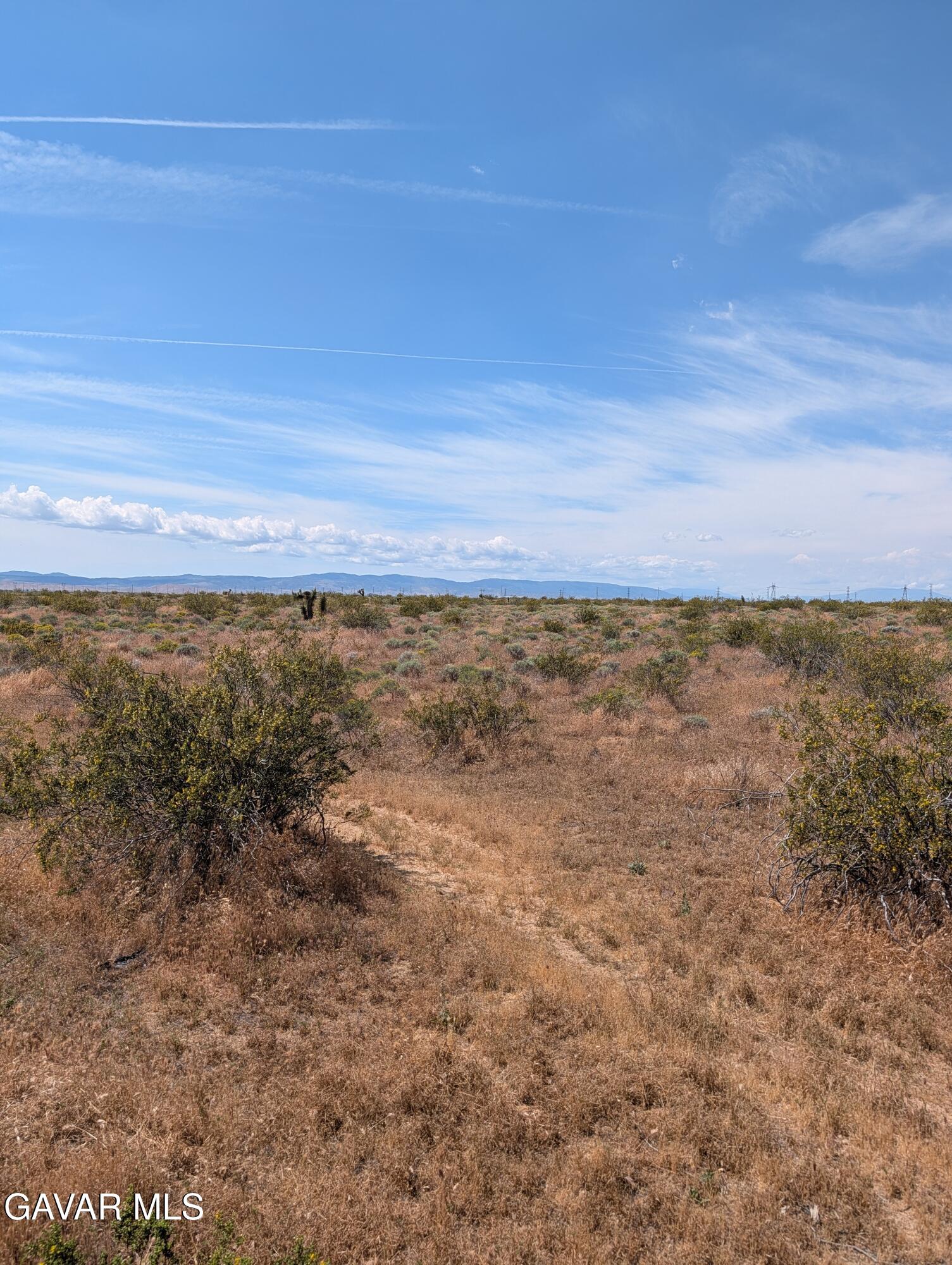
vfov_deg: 71.5
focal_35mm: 24
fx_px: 878
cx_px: 476
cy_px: 632
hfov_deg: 56.9
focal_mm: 6.9
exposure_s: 1/1294
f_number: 1.68
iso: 21
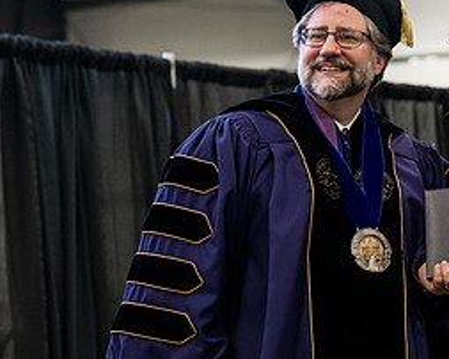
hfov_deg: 10.4
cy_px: 212
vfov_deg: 8.3
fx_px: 2457
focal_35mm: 185
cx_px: 399
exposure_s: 1/200
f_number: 4.5
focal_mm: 86
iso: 4000
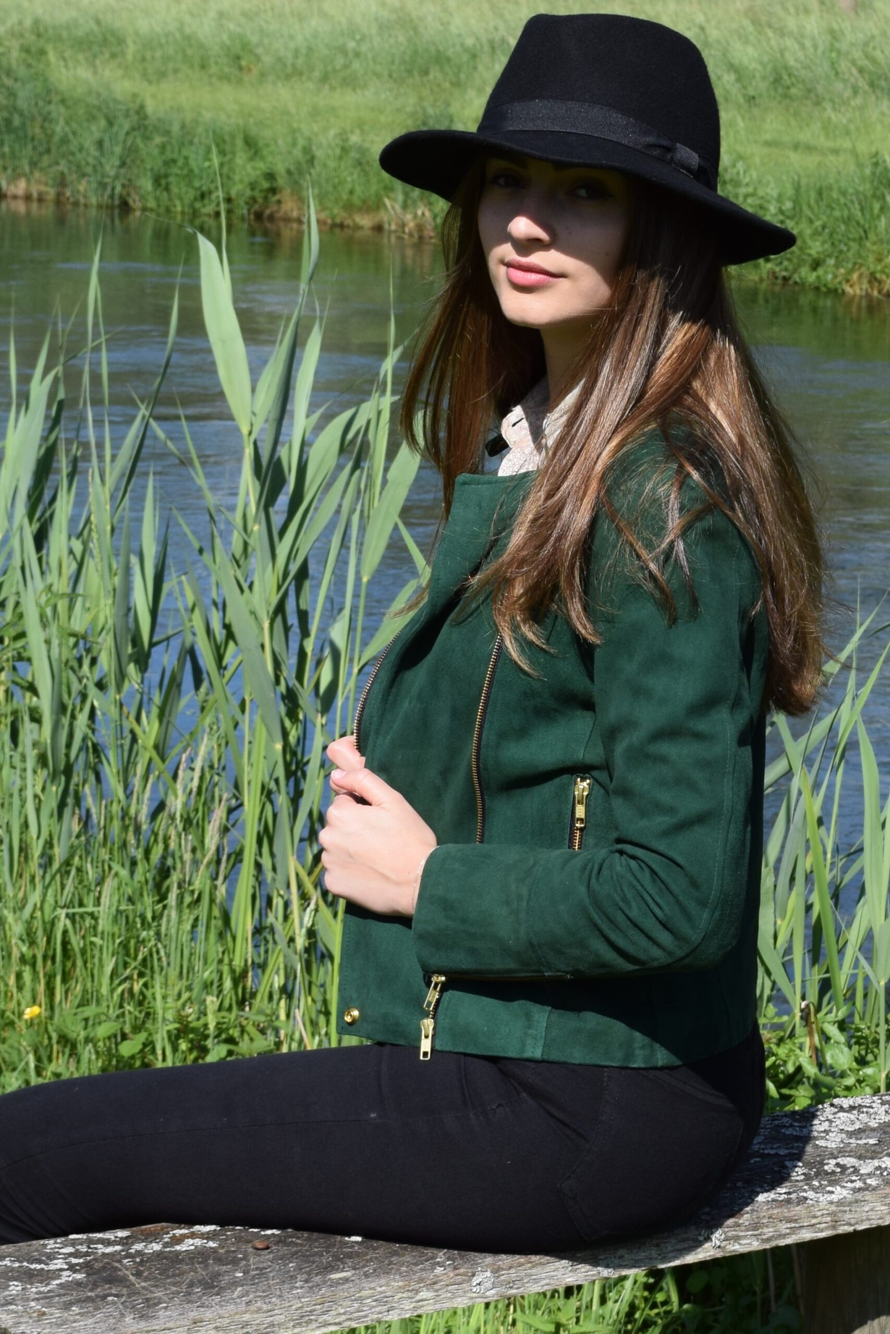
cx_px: 445
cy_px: 667
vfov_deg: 38.9
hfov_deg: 26.5
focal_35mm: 51
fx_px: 1891
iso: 200
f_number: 9
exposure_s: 1/320
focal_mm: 34
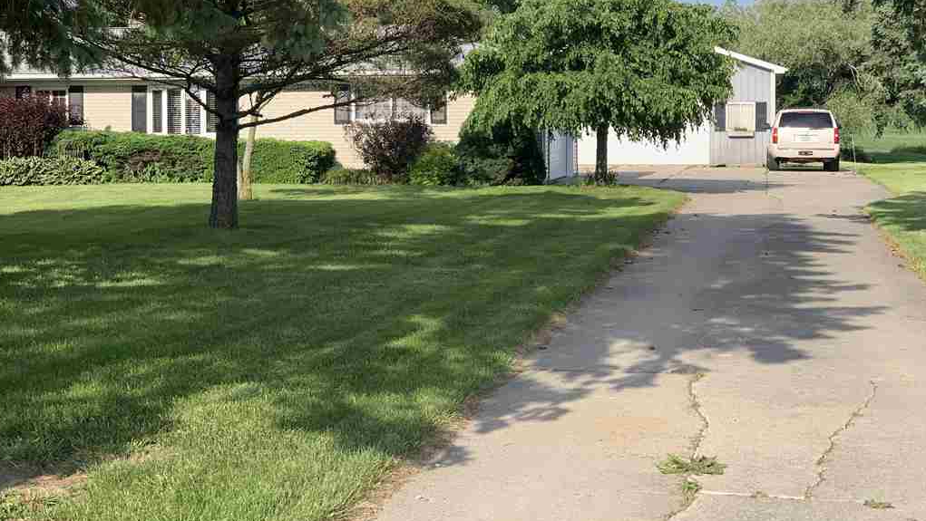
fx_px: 1744
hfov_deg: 29.7
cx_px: 435
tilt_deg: -0.7
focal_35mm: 71
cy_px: 185
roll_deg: -0.4
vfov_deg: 17.0
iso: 16
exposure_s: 1/716
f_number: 2.4
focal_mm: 6
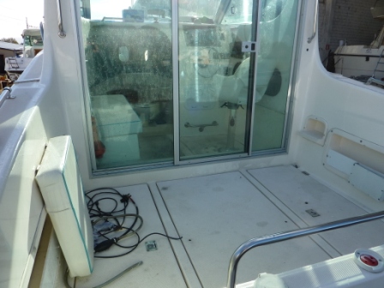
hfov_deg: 69.4
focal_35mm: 25
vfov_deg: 54.9
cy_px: 144
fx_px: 277
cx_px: 192
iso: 80
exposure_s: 1/400
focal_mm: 4.1
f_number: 4
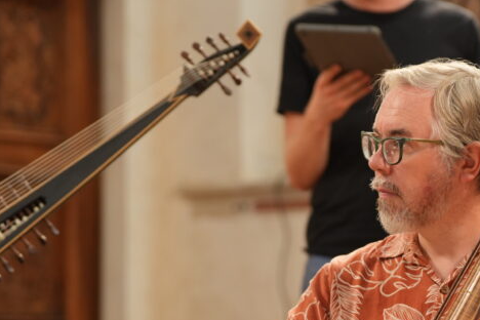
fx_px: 2773
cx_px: 406
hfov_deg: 9.9
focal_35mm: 208
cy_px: 292
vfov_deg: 6.6
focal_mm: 95
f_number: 2.8
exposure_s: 1/250
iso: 1000
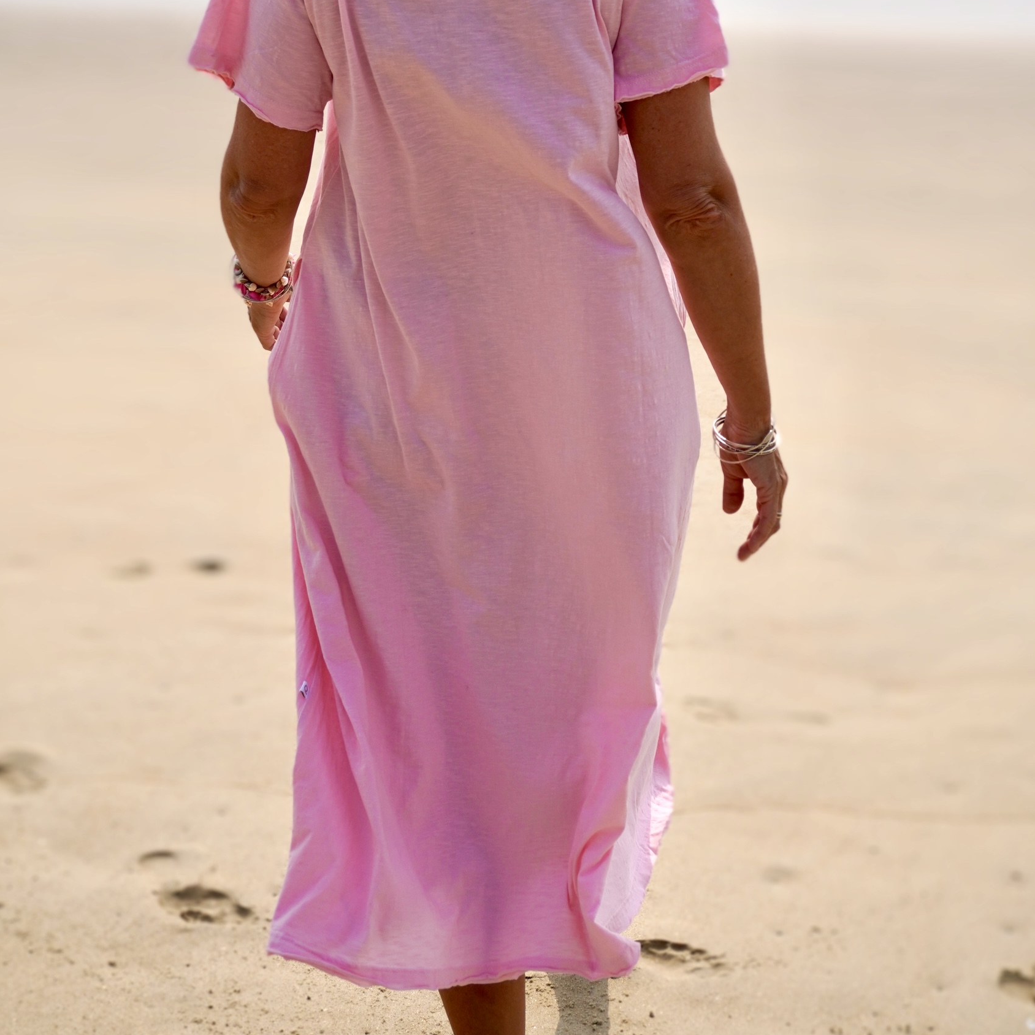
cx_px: 521
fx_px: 1962
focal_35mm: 58
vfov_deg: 29.2
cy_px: 291
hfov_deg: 29.6
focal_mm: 30
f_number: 5
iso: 100
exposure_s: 1/1600
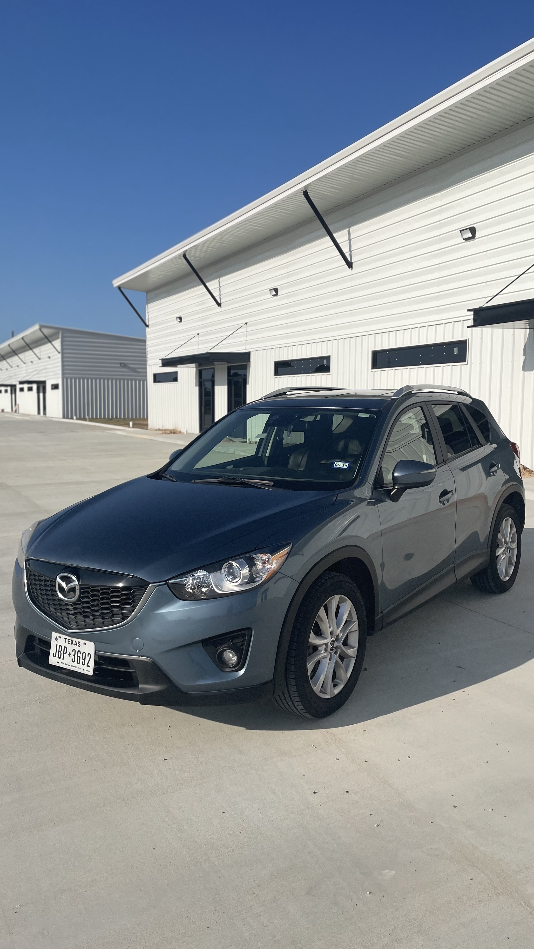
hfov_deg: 40.1
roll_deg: -1.6
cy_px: 468
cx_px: 298
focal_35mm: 29
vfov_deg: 66.1
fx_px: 730
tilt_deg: -4.4
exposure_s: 1/9091
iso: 50
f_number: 1.6
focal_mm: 4.2
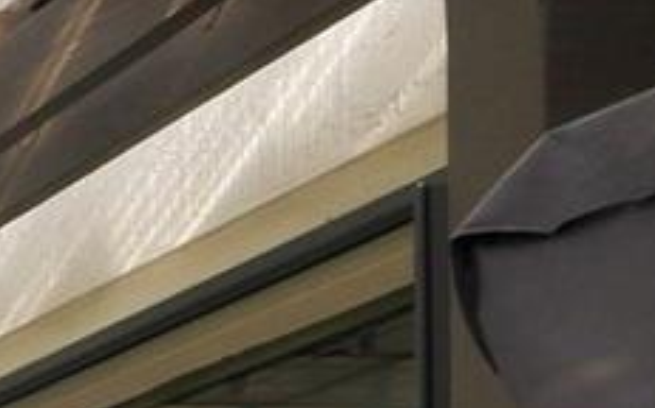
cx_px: -1163
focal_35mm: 113
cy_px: 917
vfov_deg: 10.3
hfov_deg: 12.1
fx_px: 2016
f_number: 8
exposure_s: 1/80
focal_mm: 16
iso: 320
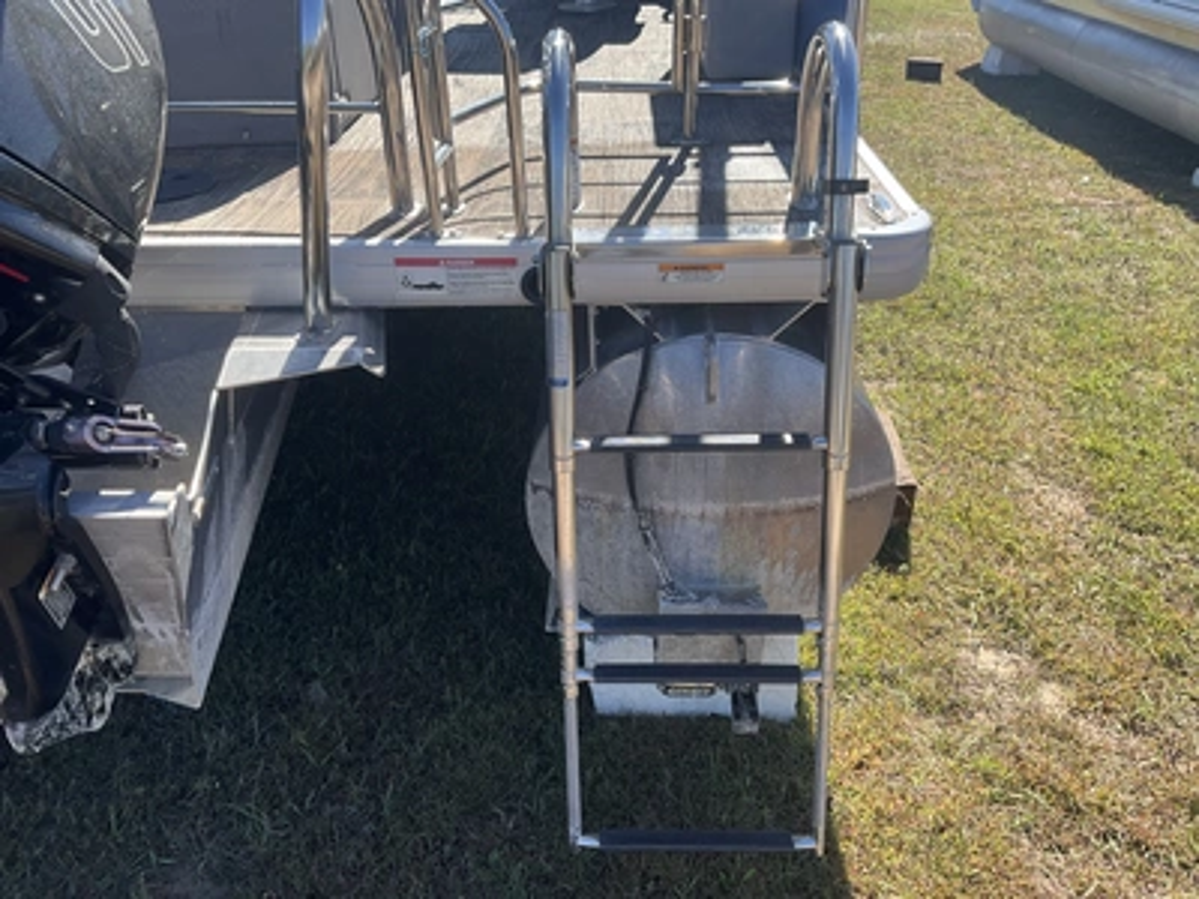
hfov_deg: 61.7
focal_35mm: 29
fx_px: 1004
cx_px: 600
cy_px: 450
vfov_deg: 48.2
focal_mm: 3
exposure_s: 1/580
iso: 25
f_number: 1.8
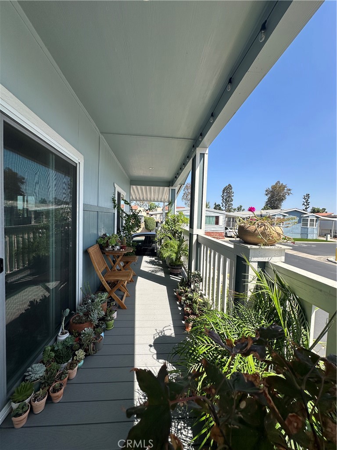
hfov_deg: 85.7
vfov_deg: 102.1
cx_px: 168
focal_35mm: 14
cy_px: 225
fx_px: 182
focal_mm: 2.22
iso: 50
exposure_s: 1/1289
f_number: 2.2
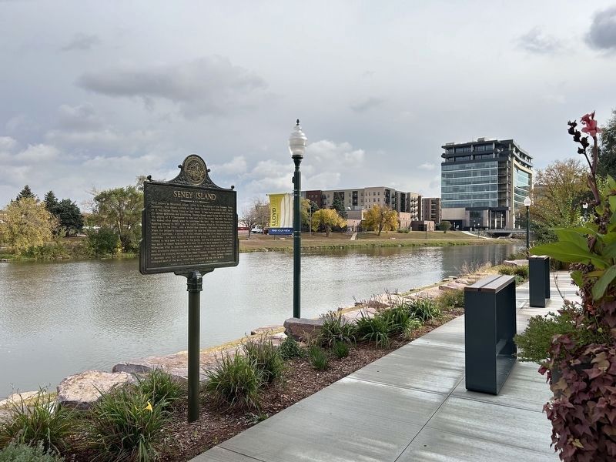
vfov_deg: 53.1
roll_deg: +0.5
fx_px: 463
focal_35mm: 26
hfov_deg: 67.3
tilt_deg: +0.7
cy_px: 231
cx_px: 308
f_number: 1.5
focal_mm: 5.7
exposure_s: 1/1377
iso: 50
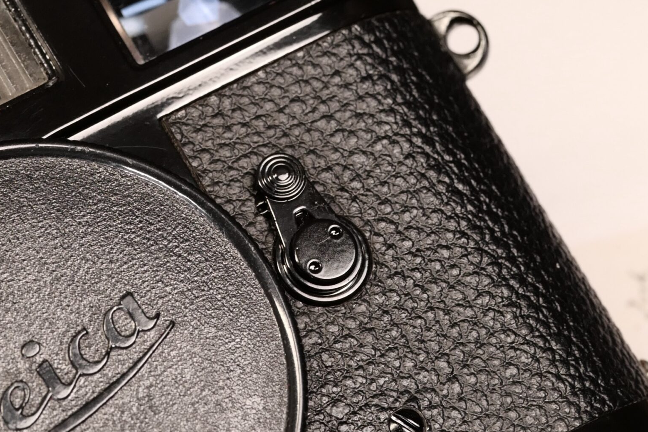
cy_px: 164
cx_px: 155
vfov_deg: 5.4
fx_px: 4591
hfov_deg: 8.1
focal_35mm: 255
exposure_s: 1/100
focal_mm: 100
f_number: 8
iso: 1250
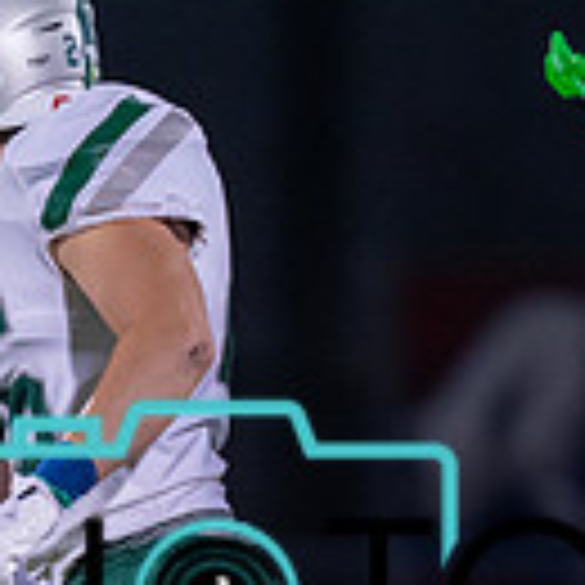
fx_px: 20133
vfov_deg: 1.7
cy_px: 523
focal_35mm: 1053
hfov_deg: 1.7
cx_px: 14
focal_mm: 200
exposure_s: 1/1600
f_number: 2.8
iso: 1600
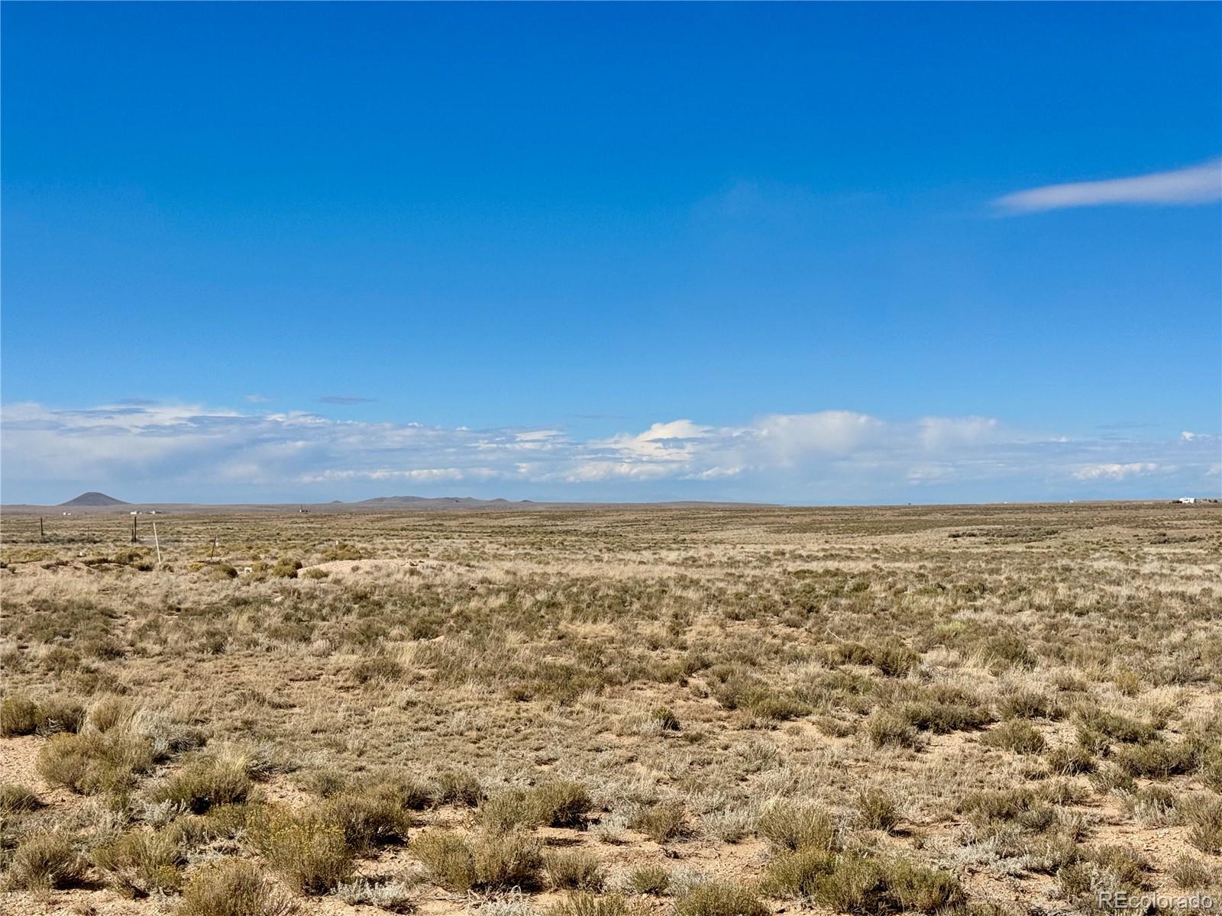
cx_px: 611
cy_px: 458
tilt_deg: +1.1
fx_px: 1694
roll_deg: -0.1
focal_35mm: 48
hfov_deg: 39.7
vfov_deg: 30.3
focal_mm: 6.76
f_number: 1.78
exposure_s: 1/9009
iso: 64
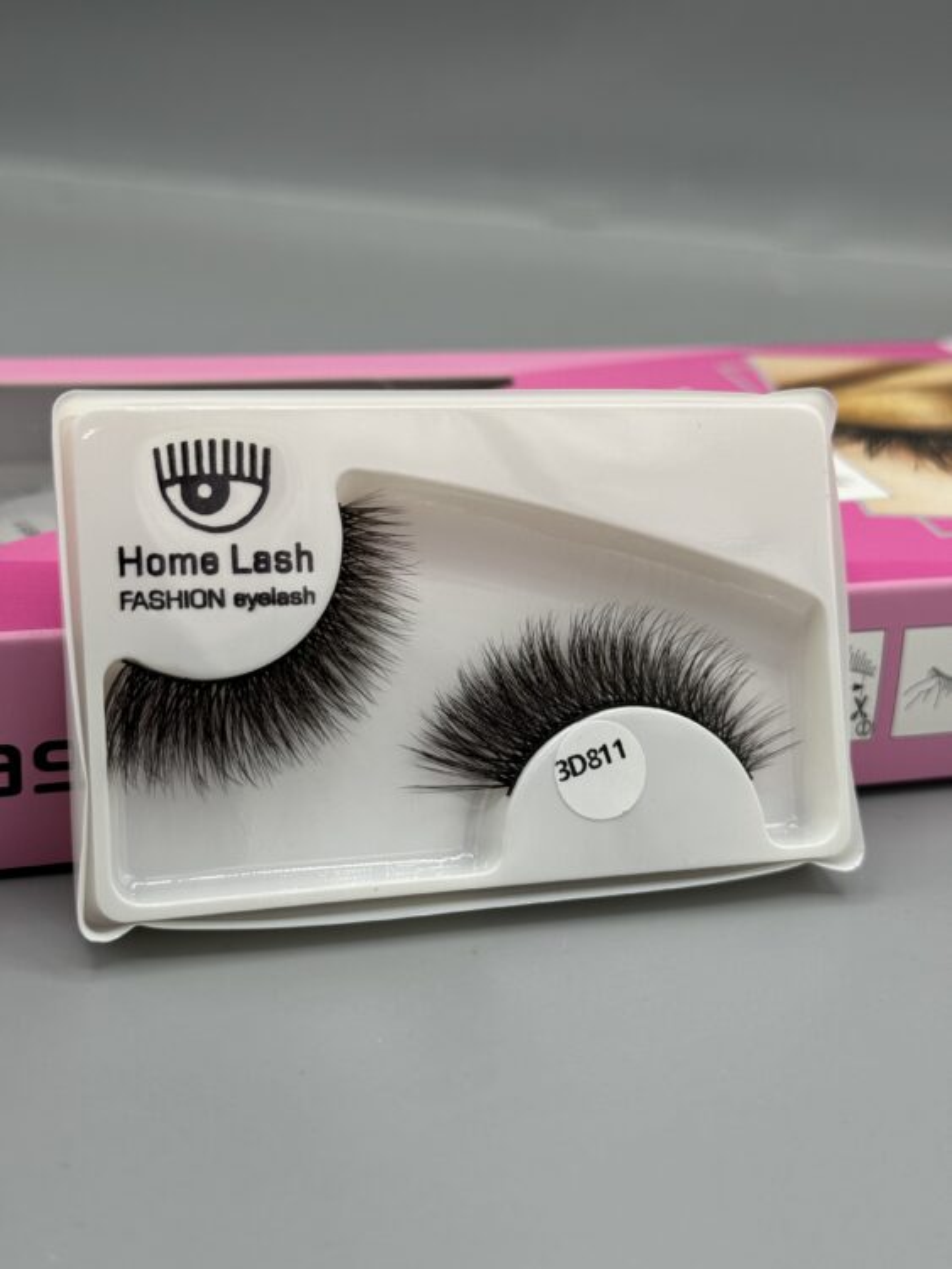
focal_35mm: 48
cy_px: 634
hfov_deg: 30.3
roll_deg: -4.8
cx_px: 476
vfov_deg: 39.6
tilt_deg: -24.9
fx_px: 1759
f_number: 1.78
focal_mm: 6.86
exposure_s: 1/1193
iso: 64
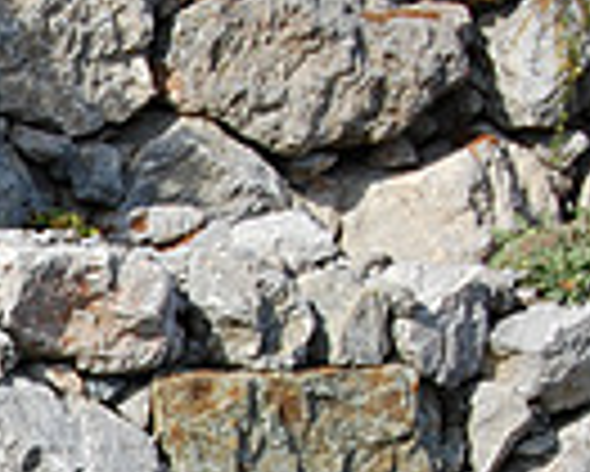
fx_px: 5190
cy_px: 735
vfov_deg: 5.2
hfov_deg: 6.3
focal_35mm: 297
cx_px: -635
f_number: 9
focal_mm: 46
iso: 200
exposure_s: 1/320
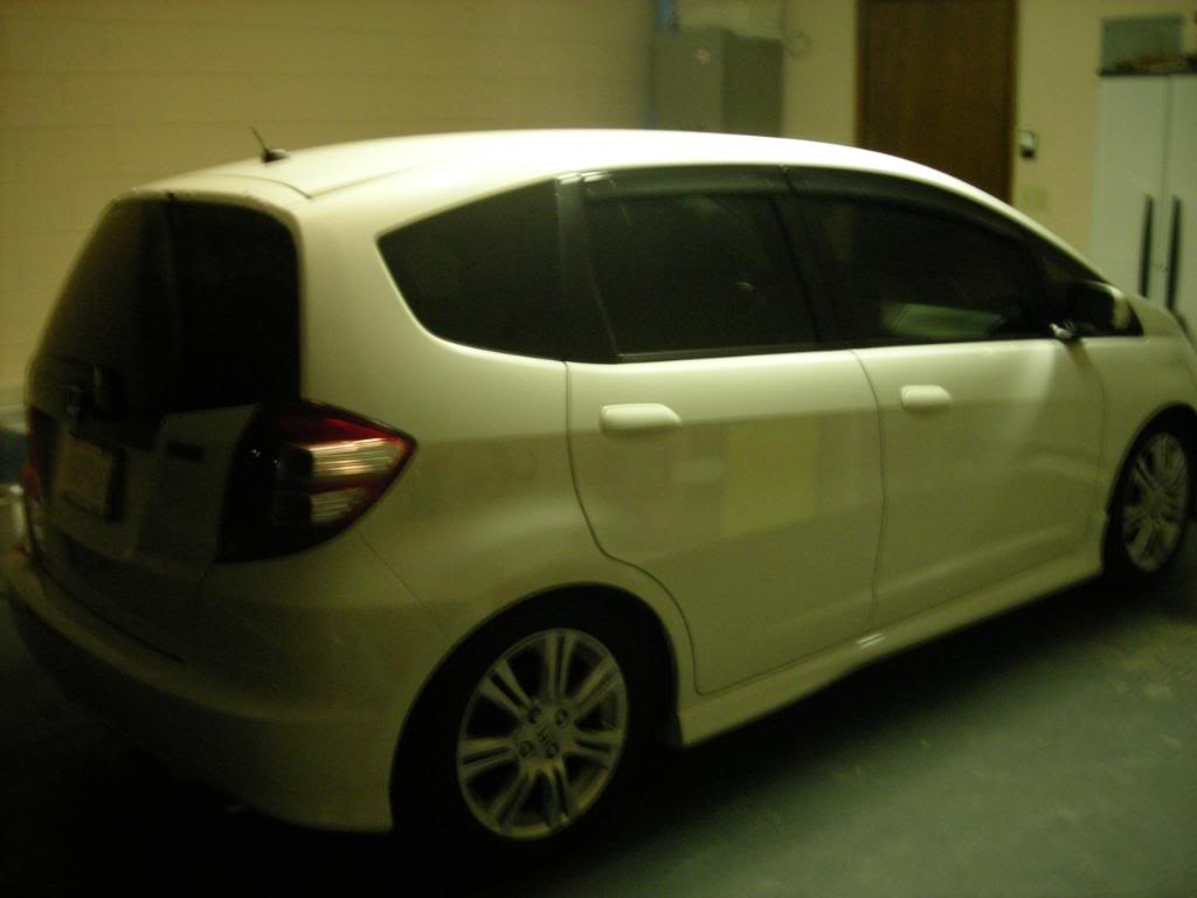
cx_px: 598
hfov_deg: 49.0
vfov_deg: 37.7
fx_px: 1314
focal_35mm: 38
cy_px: 449
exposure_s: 1/4
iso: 200
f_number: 3.2
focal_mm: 6.3
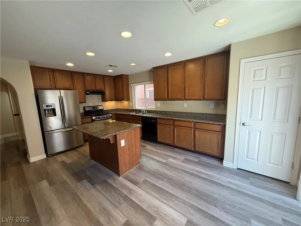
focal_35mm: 14
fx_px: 122
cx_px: 150
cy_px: 113
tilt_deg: -8.4
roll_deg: +1.5
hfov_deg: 102.1
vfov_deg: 85.7
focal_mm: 2.22
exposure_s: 1/60
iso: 320
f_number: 2.2
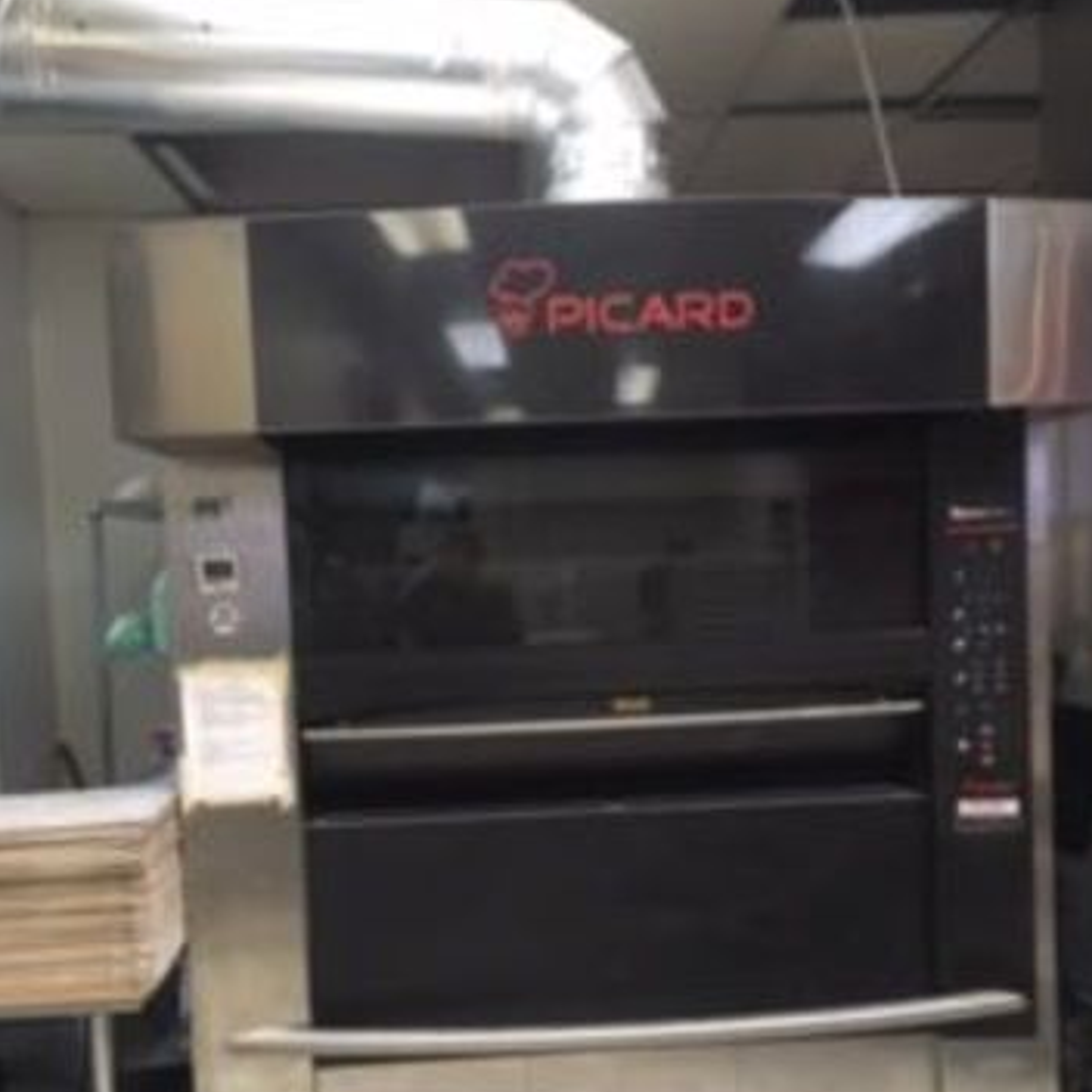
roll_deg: +2.1
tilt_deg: -4.7
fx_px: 1249
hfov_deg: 47.2
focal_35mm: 35
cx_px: 549
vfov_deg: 47.0
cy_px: 645
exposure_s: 1/30
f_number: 2.2
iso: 200
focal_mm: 4.15
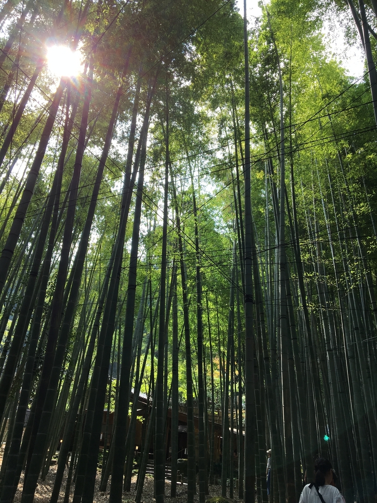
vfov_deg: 61.7
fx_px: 421
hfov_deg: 48.2
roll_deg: -3.8
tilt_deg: +26.1
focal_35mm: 29
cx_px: 188
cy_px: 252
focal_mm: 4.15
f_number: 2.2
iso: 25
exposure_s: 1/278
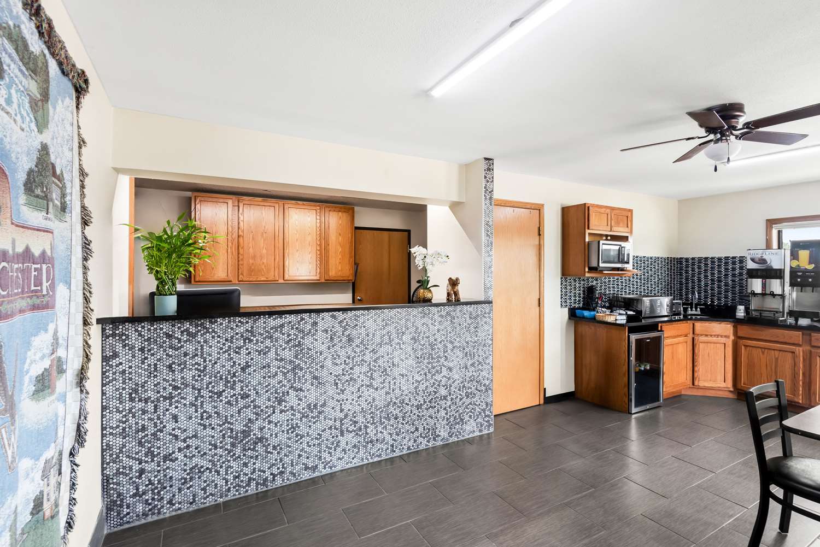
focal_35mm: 17
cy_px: 274
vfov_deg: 70.5
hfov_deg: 93.3
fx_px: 387
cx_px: 410
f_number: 9
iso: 160
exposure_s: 1/3
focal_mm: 17
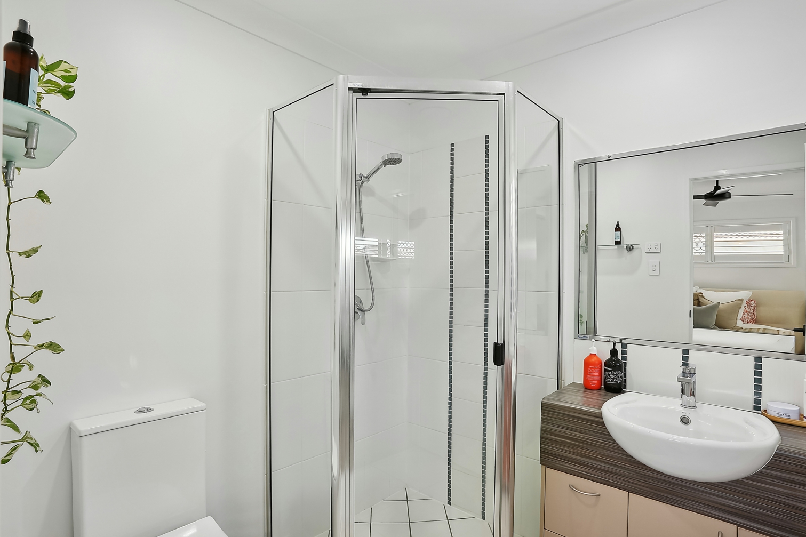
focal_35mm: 18
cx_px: 409
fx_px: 403
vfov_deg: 67.4
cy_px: 275
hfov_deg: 90.0
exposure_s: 1/15
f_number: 11
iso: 200
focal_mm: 17
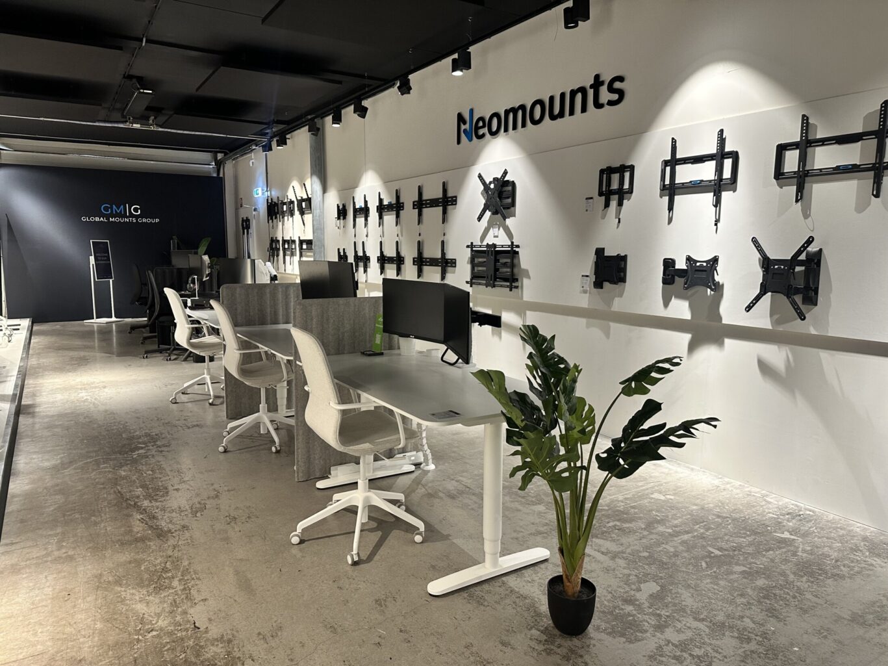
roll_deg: +0.2
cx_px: 444
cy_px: 333
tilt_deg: -7.3
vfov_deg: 56.8
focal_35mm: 24
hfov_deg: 71.6
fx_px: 616
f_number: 1.78
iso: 200
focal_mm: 6.86
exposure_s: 1/50
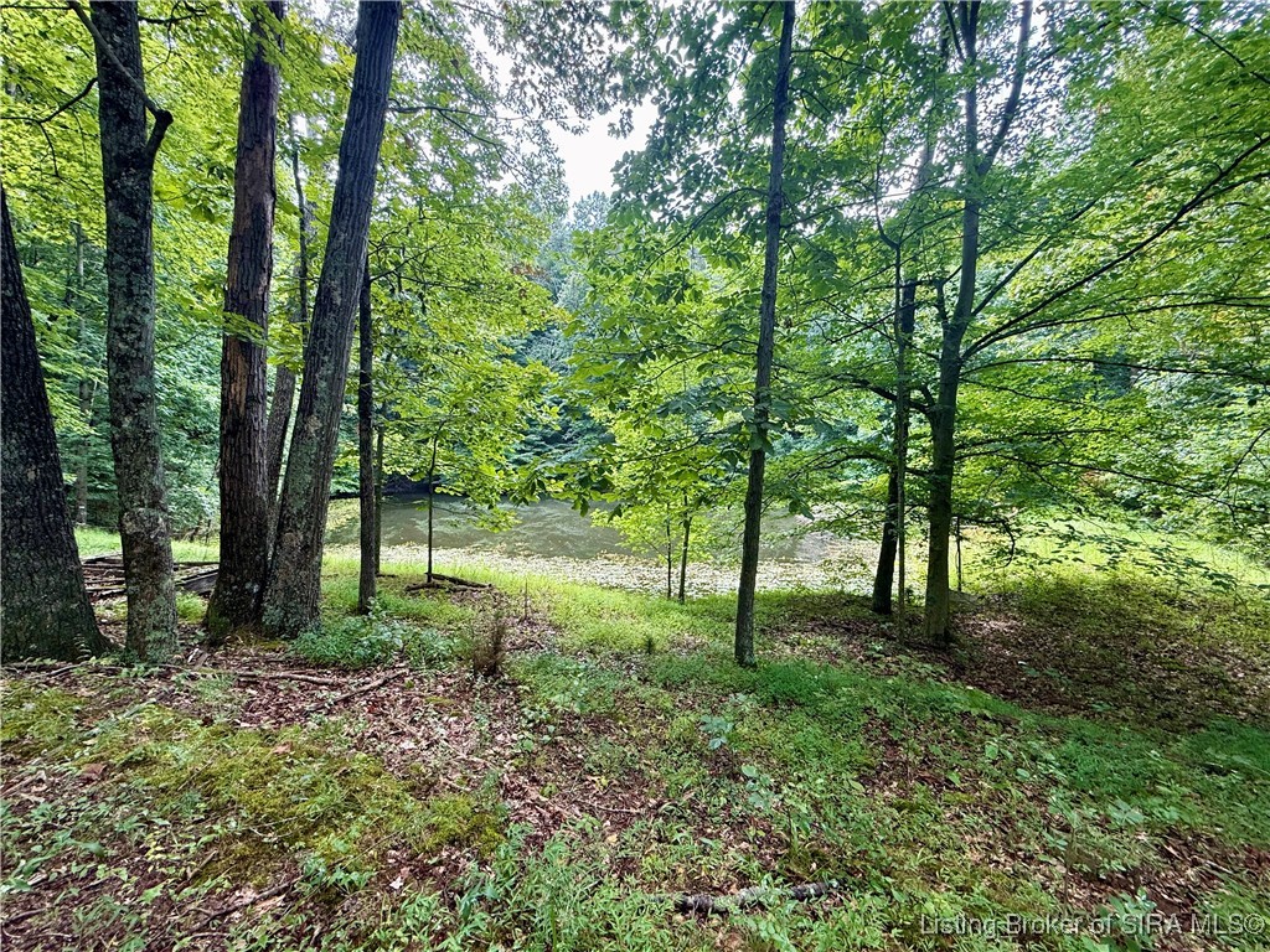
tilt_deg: -3.4
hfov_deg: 102.1
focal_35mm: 14
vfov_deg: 85.7
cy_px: 476
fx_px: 514
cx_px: 635
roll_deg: +0.3
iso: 64
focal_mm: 2.22
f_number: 2.2
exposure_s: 1/99
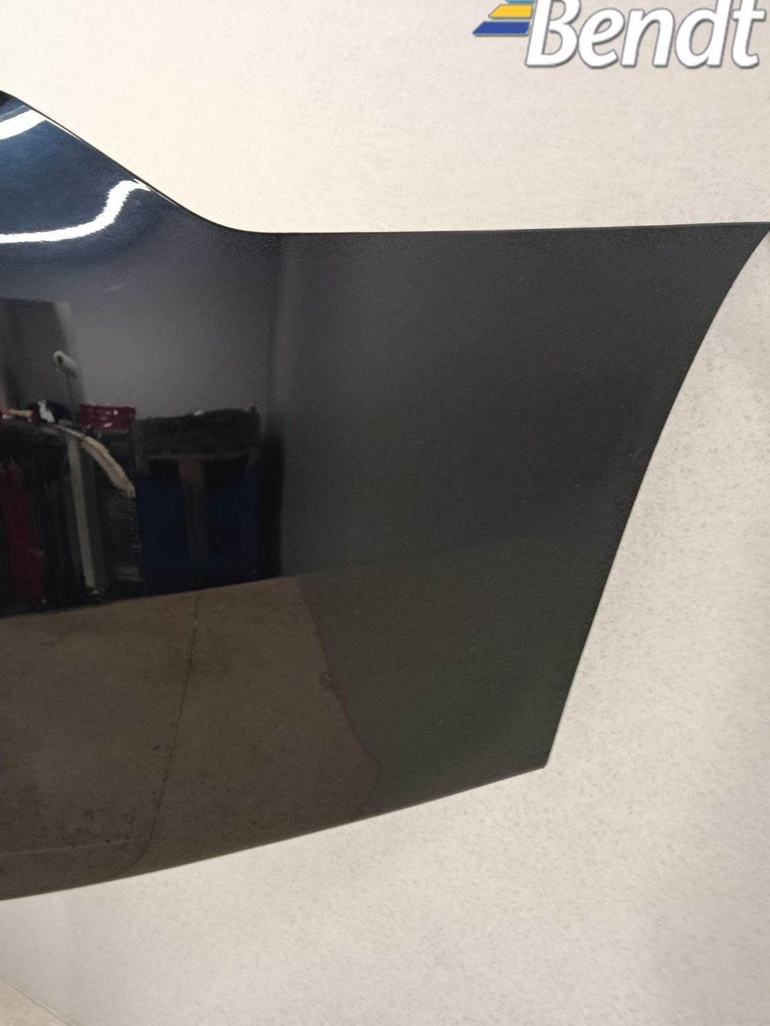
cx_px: 188
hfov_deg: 41.6
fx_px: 979
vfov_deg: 55.3
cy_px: 510
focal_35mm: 33
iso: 2676
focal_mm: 5.24
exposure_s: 1/25
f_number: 1.7
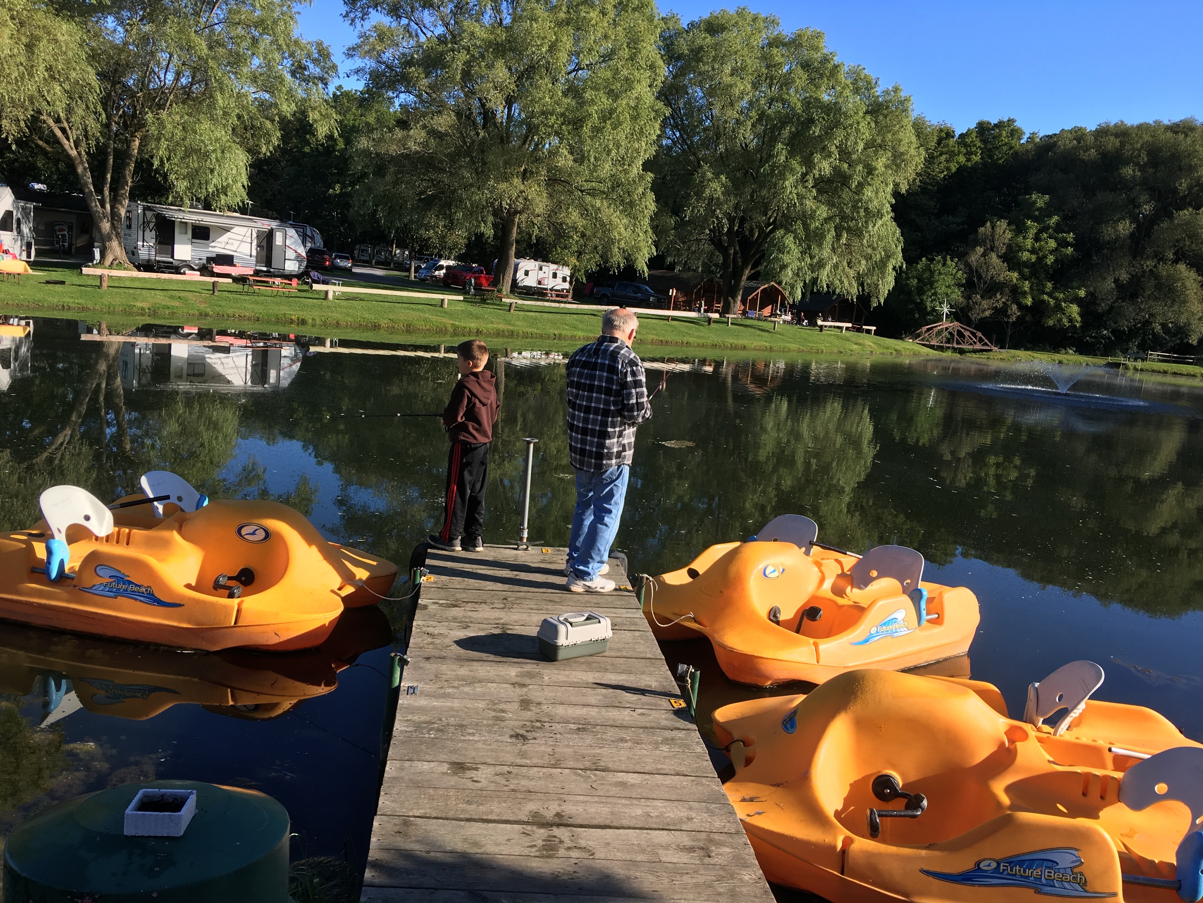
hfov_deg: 61.7
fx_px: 1008
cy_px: 452
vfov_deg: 48.2
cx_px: 602
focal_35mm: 29
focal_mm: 4.15
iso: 25
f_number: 2.2
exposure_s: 1/793
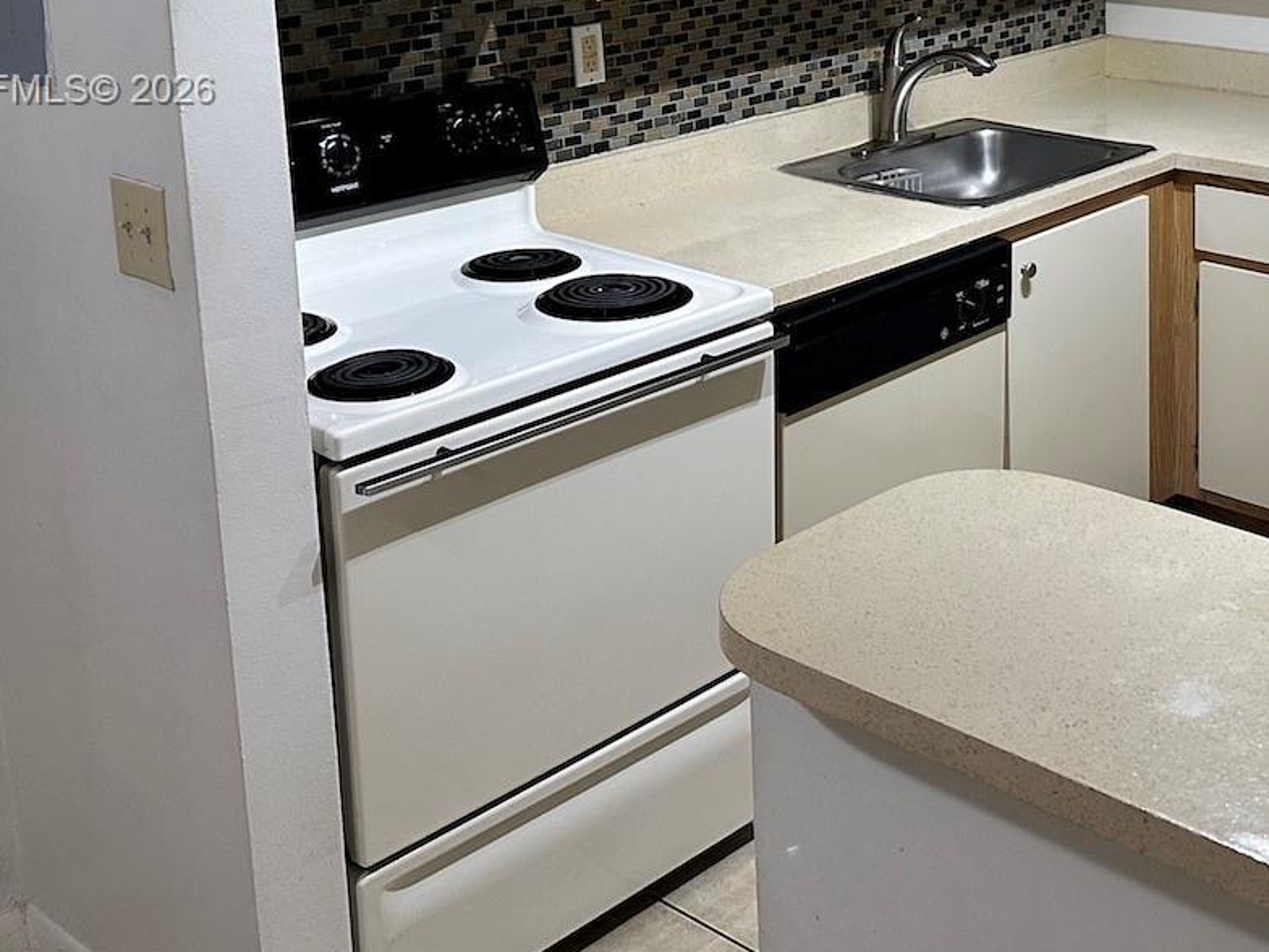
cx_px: 1005
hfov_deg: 37.6
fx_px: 1796
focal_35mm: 49
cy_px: 92
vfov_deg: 28.5
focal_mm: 6.86
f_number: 1.78
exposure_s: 1/120
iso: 200
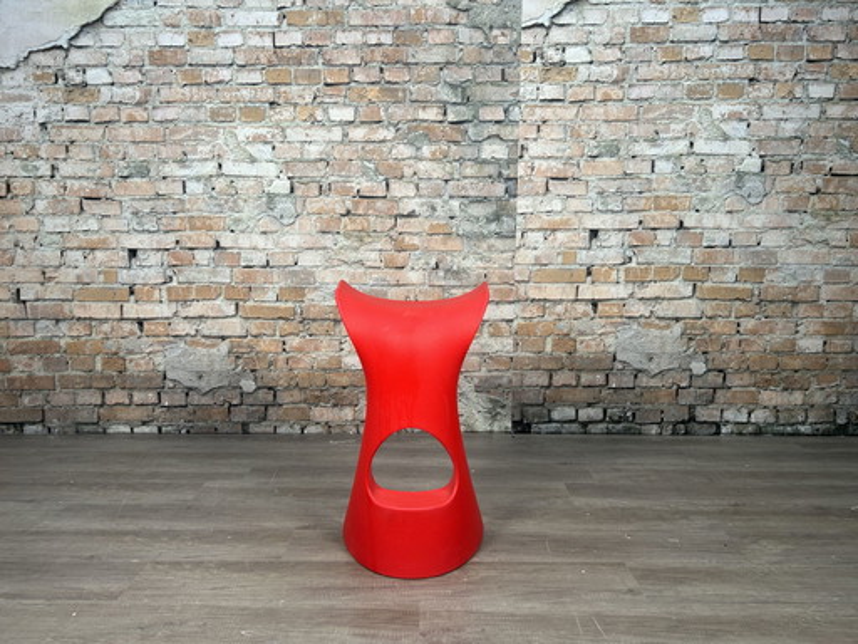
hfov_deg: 67.3
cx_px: 429
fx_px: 644
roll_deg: -0.2
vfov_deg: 53.1
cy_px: 322
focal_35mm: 26
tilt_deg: -7.3
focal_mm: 5.7
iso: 64
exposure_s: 1/100
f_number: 1.5
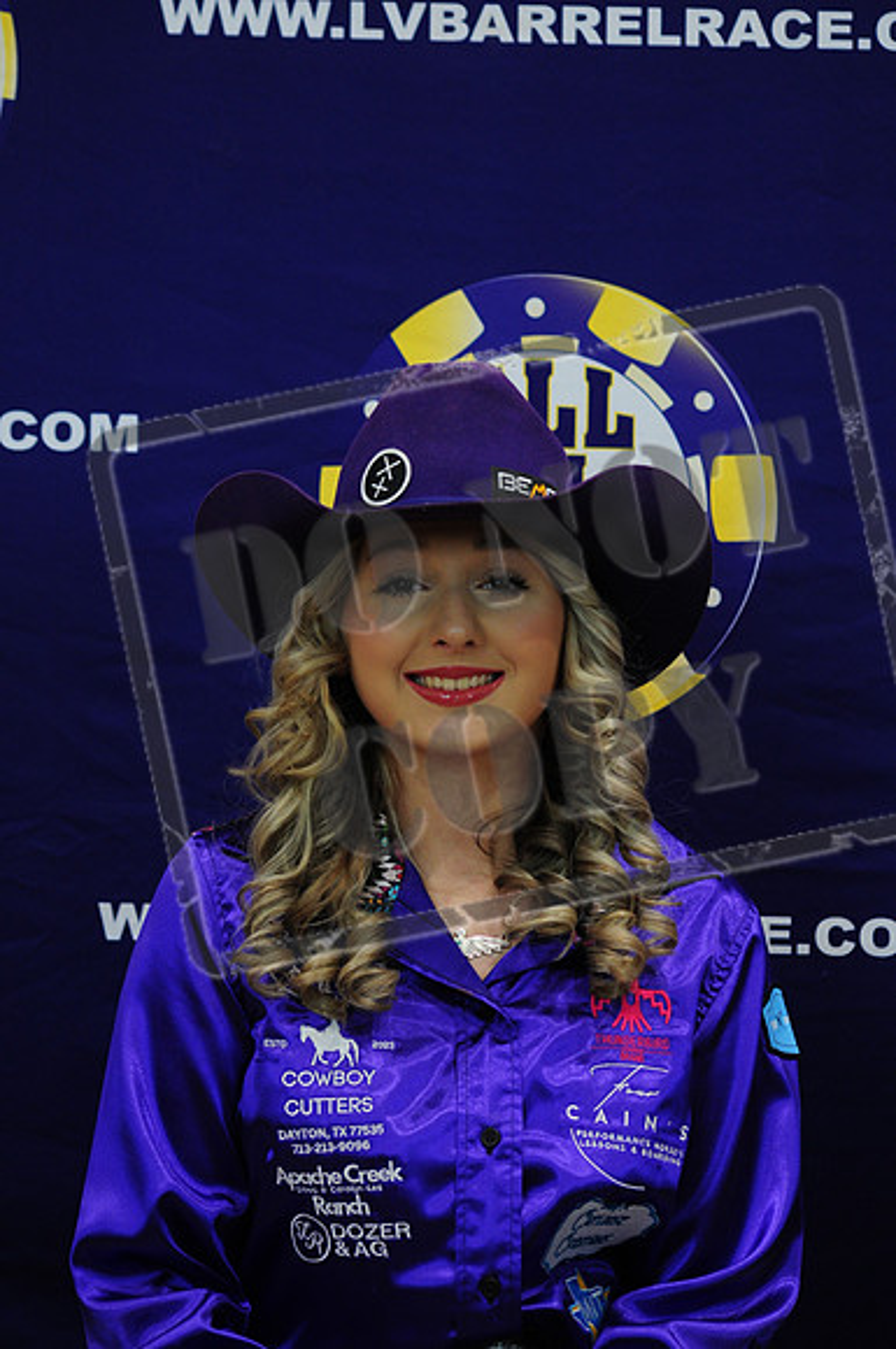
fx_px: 4605
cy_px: 674
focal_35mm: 123
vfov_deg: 16.7
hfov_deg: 11.1
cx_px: 448
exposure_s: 1/125
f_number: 4
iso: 640
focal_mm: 82
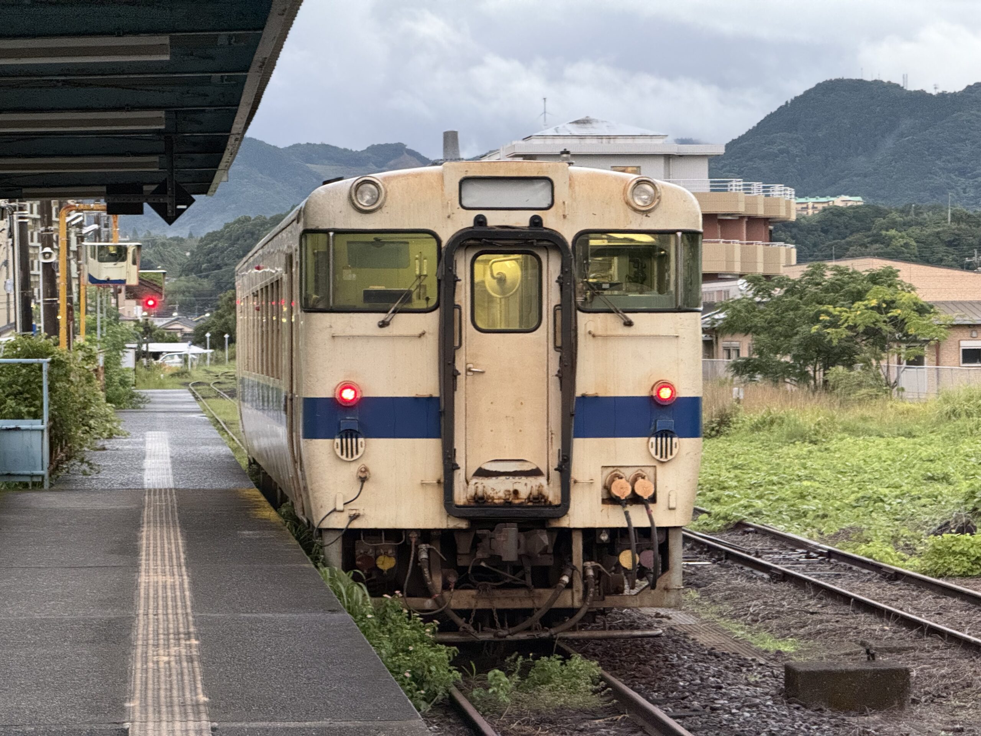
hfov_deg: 16.4
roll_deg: +0.6
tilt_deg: -1.0
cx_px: 490
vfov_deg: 12.3
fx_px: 3401
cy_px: 368
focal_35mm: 120
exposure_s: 1/60
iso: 500
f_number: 2.8
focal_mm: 15.66
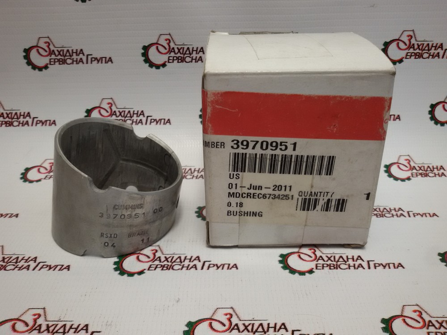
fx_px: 400
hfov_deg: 58.4
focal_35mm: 31
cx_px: 224
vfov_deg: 45.4
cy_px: 168
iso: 64
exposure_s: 1/100
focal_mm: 2.93
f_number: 2.4
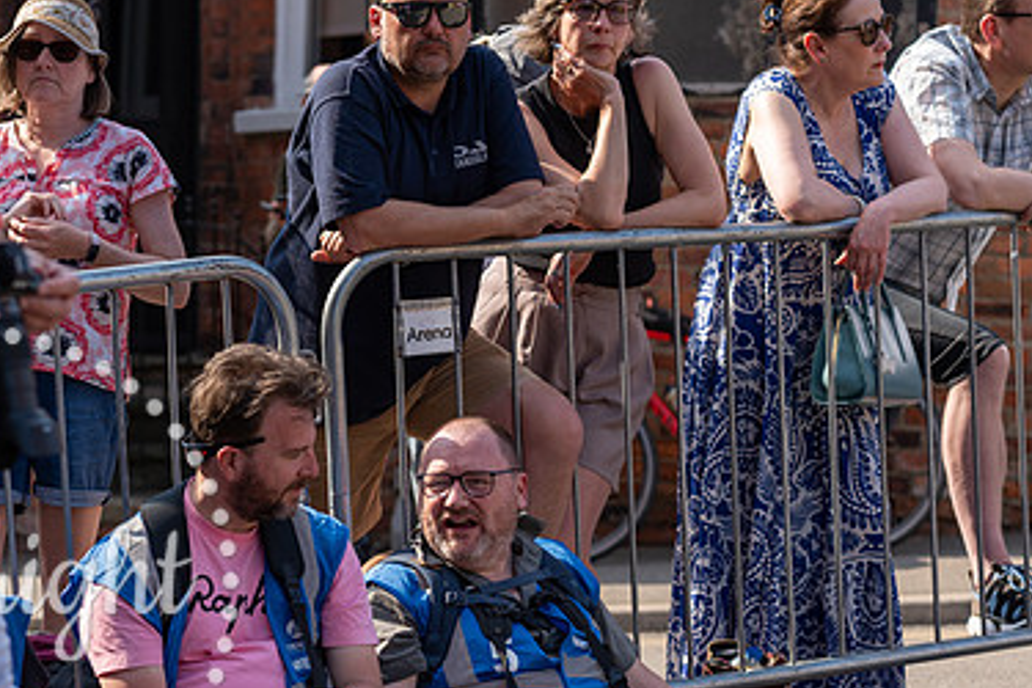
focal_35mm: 116
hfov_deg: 17.6
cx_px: 407
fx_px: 3325
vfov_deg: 11.8
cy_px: 444
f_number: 3.2
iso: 100
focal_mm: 75
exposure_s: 1/1250
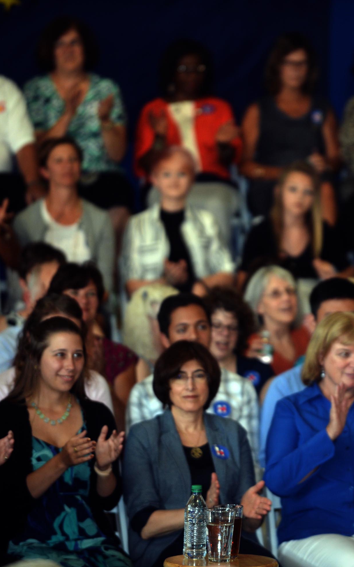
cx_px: 302
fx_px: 4570
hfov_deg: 4.4
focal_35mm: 296
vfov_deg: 7.1
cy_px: 287
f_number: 3.2
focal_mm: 190
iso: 640
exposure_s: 1/250
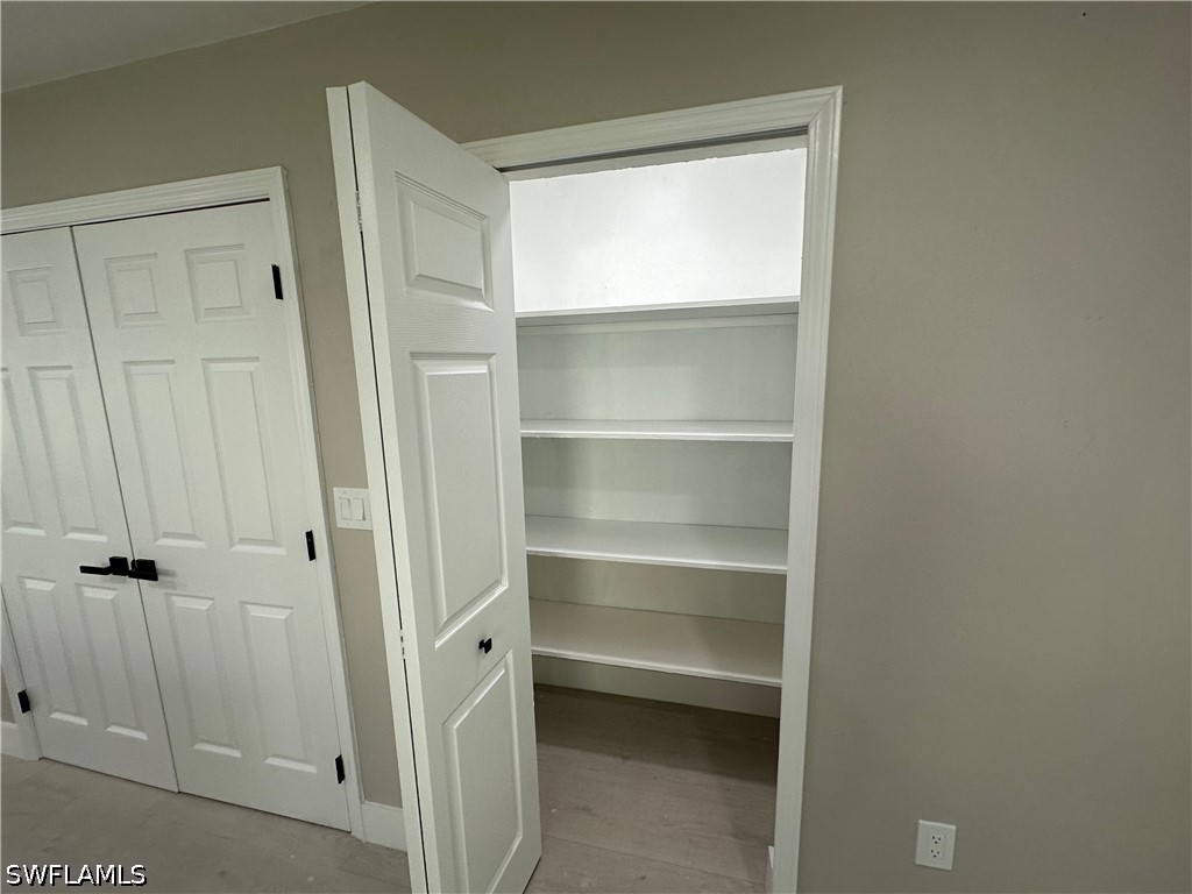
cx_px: 596
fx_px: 482
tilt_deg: -9.2
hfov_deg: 102.1
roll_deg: +1.3
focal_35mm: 14
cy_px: 447
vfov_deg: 85.7
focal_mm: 2.22
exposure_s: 1/120
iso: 100
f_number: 2.2
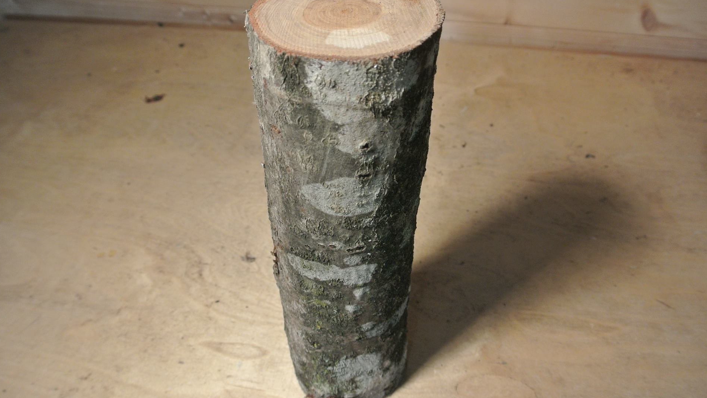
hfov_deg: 61.0
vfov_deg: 36.7
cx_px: 355
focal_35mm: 32
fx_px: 600
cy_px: 190
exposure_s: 1/60
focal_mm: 11.4
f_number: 3.5
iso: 450
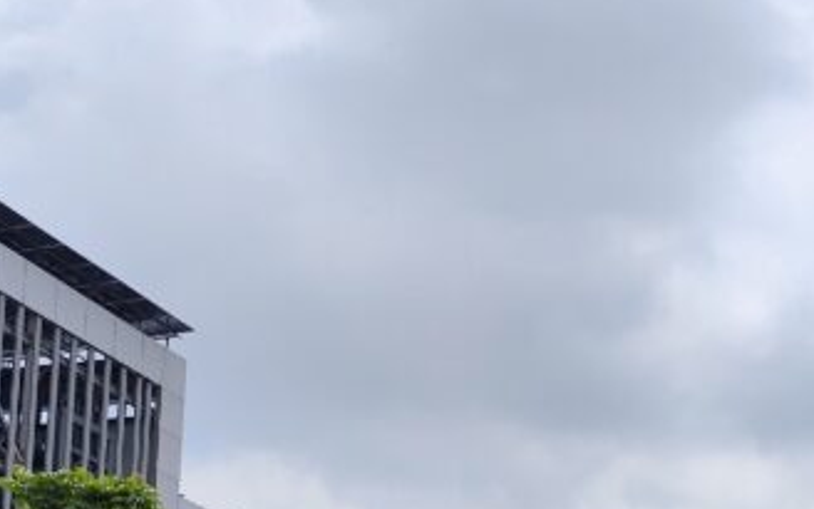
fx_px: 1686
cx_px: 782
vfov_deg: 15.3
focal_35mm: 76
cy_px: 857
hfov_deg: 26.0
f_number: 1.65
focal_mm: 6.14
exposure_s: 1/1672
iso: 50
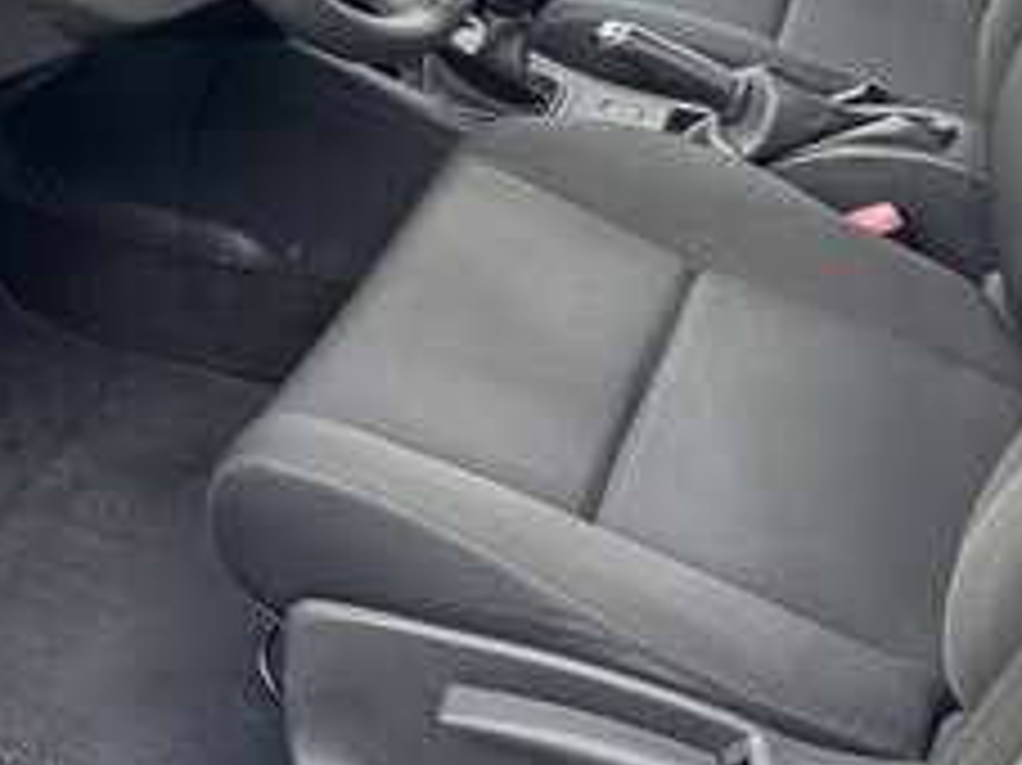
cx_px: 455
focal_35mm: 54
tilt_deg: -28.1
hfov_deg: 35.5
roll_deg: -0.7
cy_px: 56
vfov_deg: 26.0
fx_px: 1593
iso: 200
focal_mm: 6.86
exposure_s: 1/91
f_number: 1.78
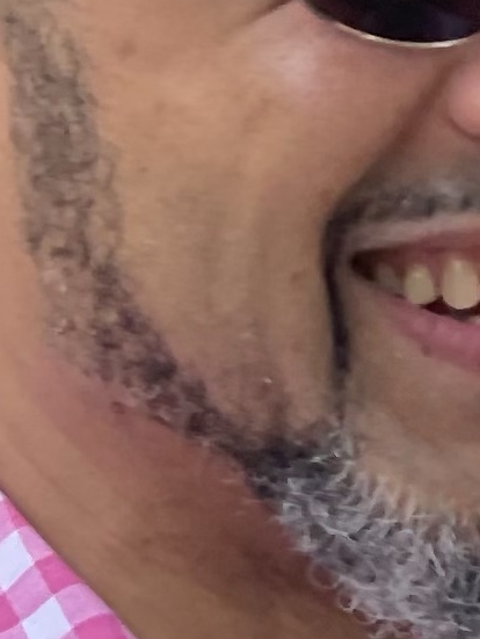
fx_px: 8643
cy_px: -218
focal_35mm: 468
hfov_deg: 3.2
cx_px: 14
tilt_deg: -0.3
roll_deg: -1.2
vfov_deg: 4.2
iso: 125
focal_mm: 7.5
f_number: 2.2
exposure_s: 1/121
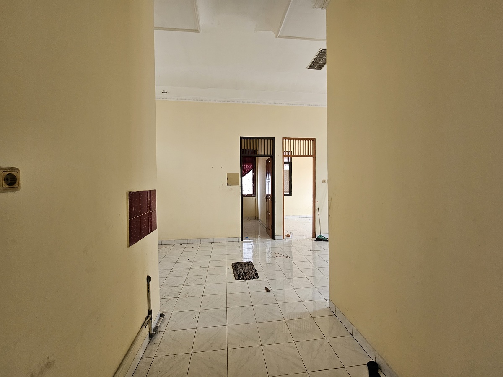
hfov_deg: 106.2
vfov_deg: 89.9
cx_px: 252
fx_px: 189
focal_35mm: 13
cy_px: 188
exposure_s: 1/71
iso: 100
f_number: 2.2
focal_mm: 2.2
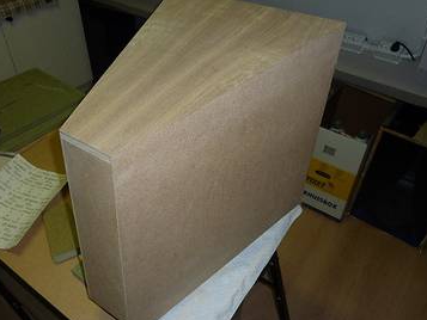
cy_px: 159
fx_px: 346
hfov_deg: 63.4
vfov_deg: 49.8
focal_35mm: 28
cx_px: 214
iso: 100
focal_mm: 4.1
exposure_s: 1/30
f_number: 3.3
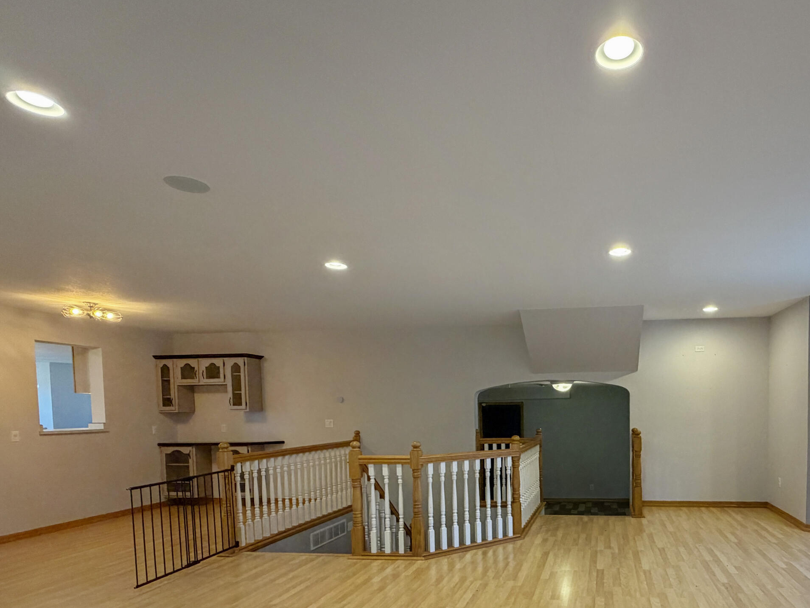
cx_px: 555
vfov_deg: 58.7
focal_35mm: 22
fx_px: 515
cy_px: 435
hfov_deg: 73.5
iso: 320
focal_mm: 2.22
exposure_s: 1/60
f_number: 2.2
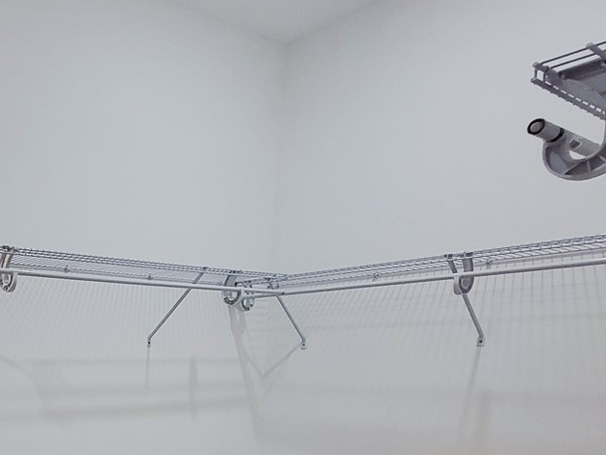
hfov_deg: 45.3
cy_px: 432
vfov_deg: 39.1
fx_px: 578
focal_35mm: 33
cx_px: -20
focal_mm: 1.74
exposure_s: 1/60
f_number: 2.2
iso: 125
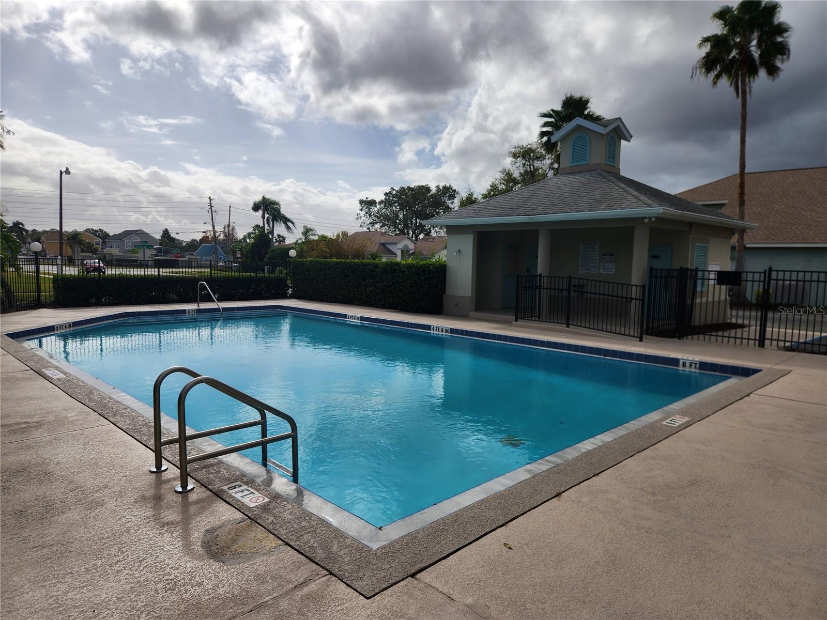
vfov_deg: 58.9
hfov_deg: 73.9
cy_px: 310
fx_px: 549
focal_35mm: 23
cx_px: 414
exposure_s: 1/4542
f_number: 1.8
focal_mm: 5.4
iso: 20
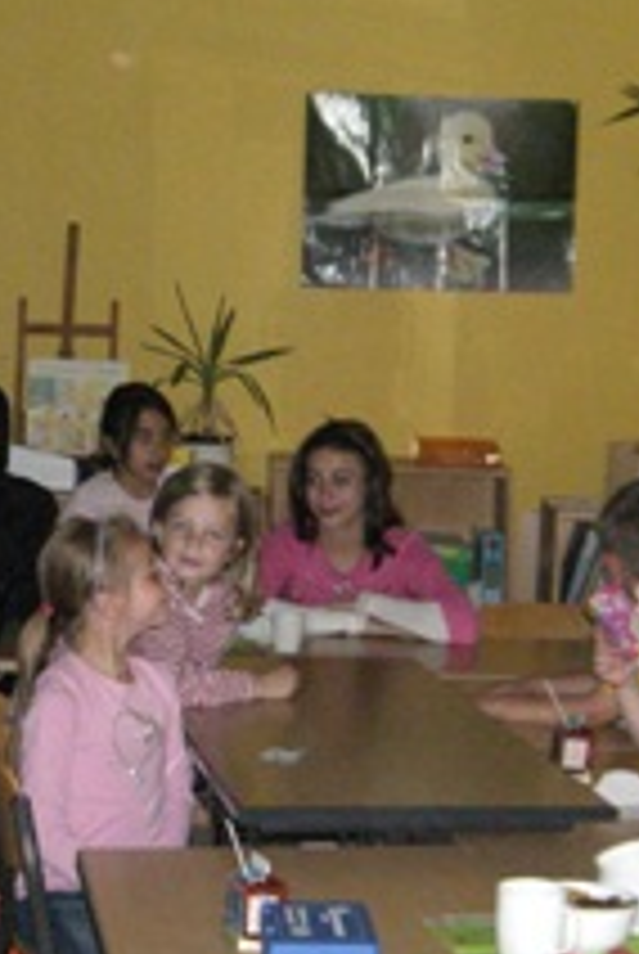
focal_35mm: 93
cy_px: 583
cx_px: 180
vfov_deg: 21.8
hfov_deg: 14.7
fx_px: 2468
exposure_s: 1/250
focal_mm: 7.9
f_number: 2.8
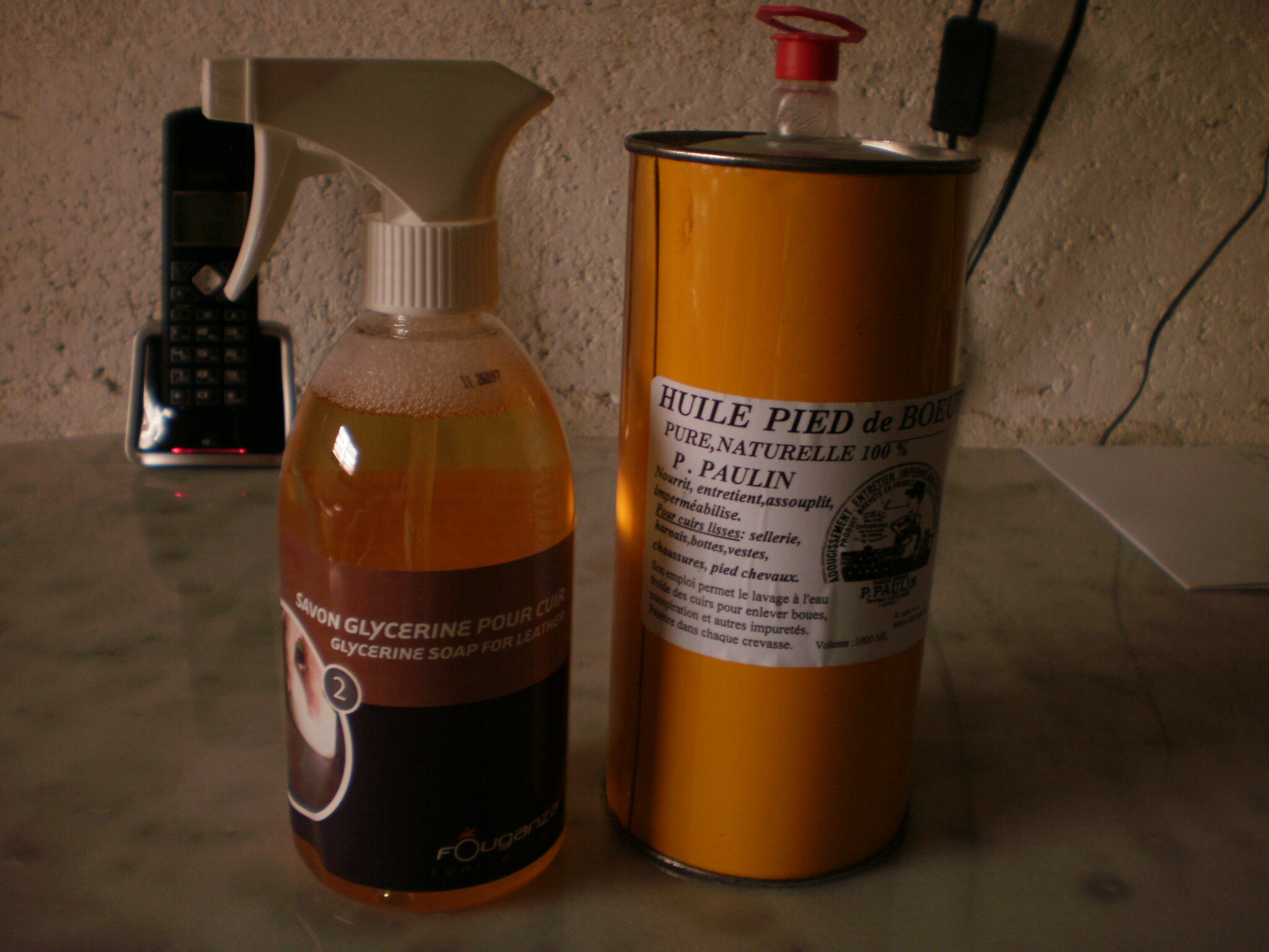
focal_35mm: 36
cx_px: 634
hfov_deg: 51.4
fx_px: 1320
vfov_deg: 39.7
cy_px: 476
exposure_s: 1/13
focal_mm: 6.3
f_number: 3.1
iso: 125
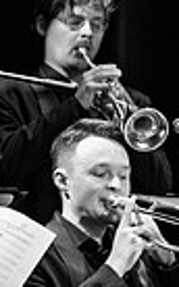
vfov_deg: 2.4
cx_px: 545
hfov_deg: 1.5
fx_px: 6883
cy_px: 341
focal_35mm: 880
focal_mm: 200
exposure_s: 1/320
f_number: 2.8
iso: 4000
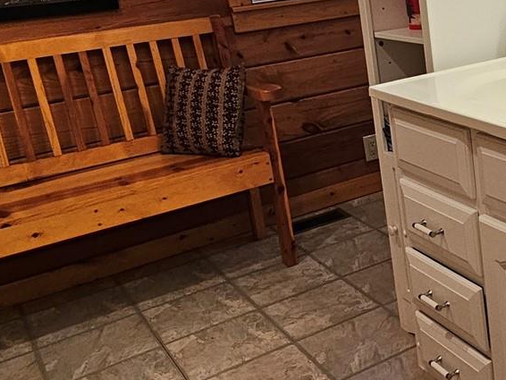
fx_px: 687
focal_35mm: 47
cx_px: 562
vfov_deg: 30.4
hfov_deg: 34.6
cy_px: 101
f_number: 2.2
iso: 160
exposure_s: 1/60
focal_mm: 2.2
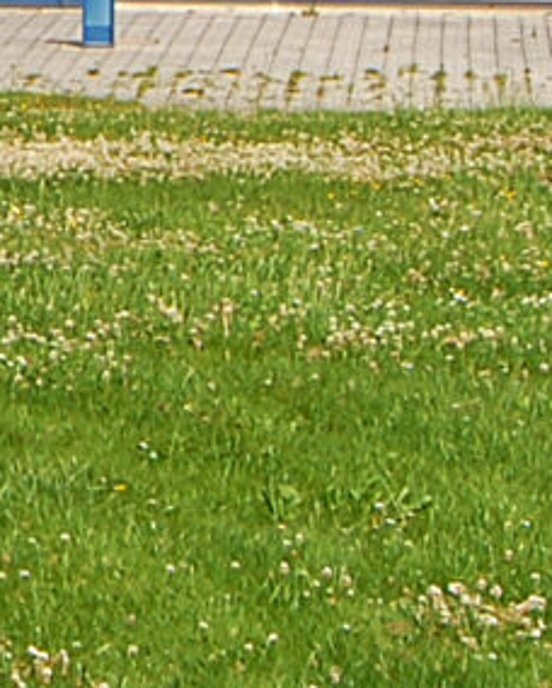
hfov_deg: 3.8
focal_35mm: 406
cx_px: -293
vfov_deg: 4.7
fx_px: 8273
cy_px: -516
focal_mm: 32
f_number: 9
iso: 100
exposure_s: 1/320
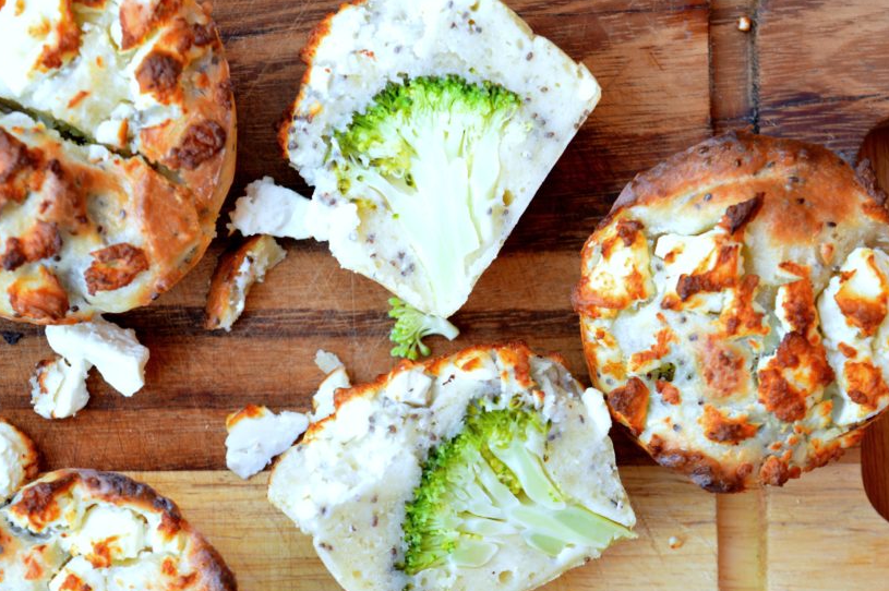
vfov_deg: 13.2
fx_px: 2557
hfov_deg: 19.7
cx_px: 440
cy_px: 332
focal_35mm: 104
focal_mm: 55
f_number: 5.6
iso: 100
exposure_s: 1/10
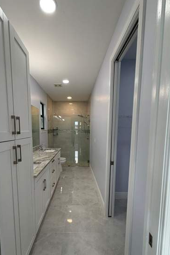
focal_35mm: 17
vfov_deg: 92.8
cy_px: 144
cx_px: 76
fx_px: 120
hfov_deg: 70.2
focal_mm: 2.22
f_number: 2.2
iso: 100
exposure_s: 1/120
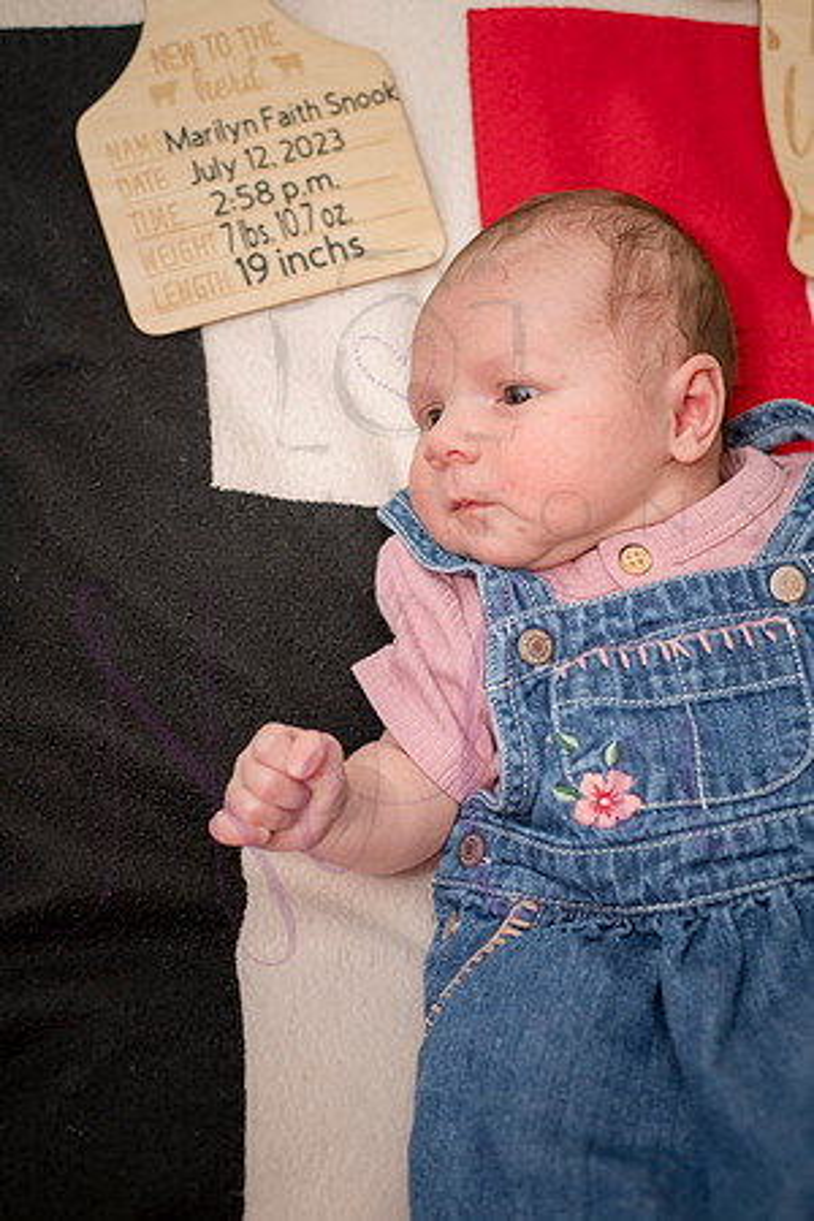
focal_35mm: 50
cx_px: 407
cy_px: 610
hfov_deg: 27.0
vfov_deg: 39.6
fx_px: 1696
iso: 800
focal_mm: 50
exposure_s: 1/250
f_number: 4
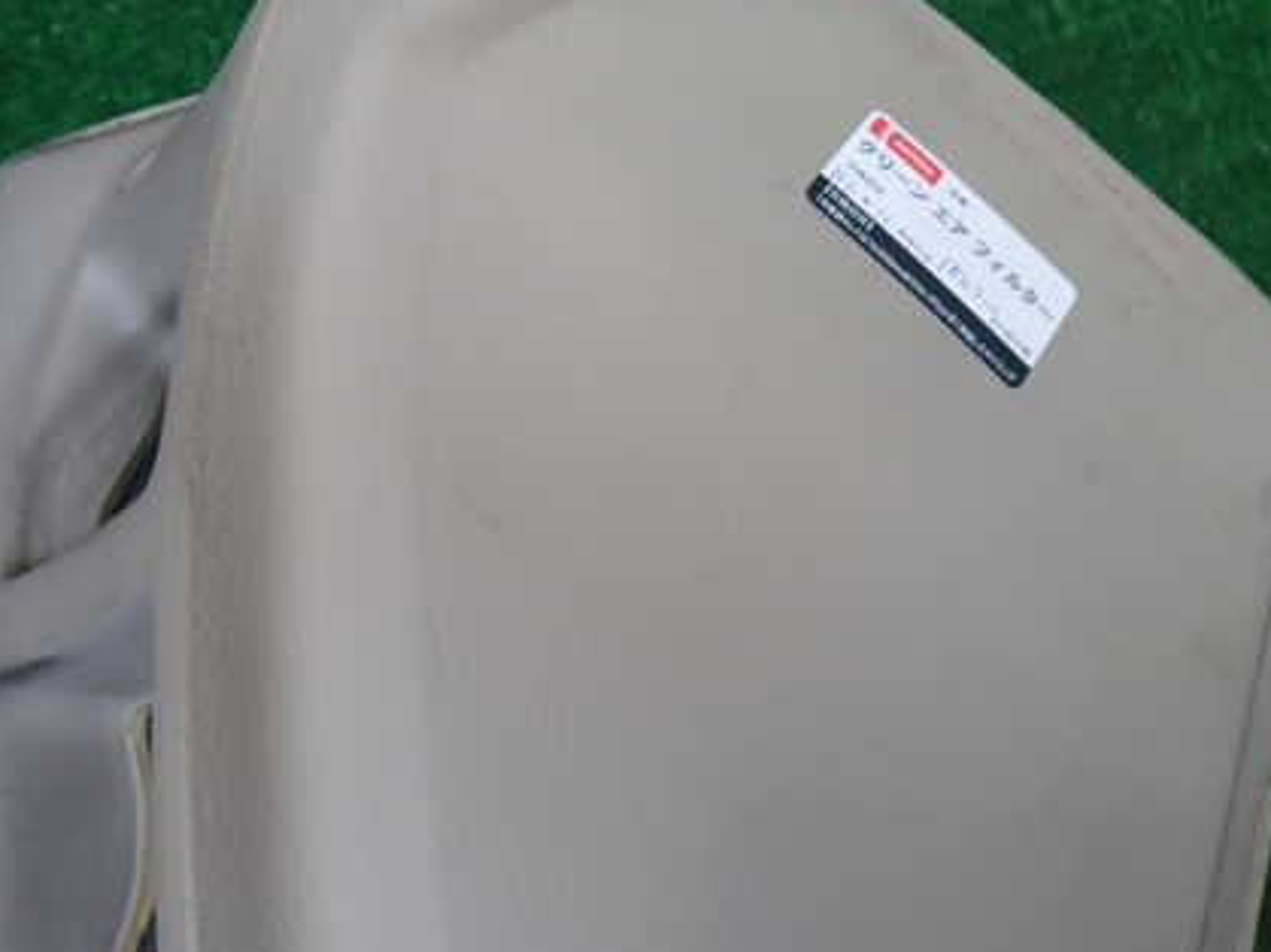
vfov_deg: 33.5
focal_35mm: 43
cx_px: 707
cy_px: 415
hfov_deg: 43.8
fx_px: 1578
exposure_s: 1/125
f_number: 2.3
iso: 125
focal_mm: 5.4
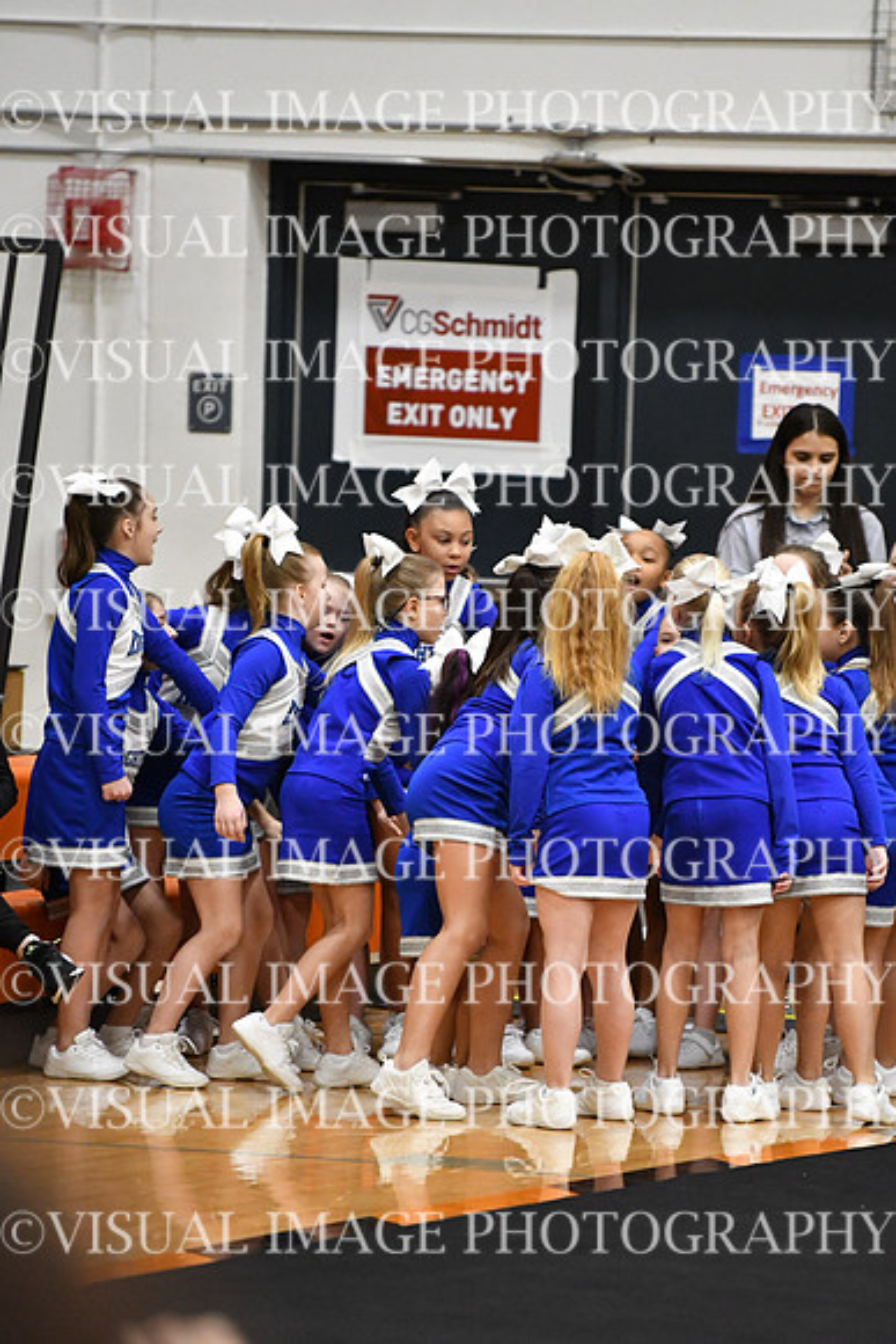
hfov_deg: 4.6
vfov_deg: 6.9
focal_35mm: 300
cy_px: 672
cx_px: 448
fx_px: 11192
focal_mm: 200
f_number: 2.8
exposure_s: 1/800
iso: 5000
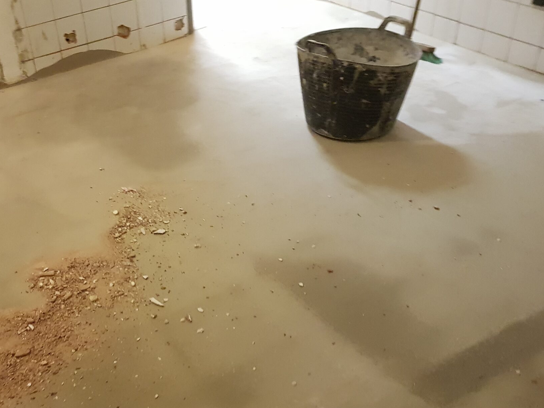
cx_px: 176
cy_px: 299
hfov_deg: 45.0
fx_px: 644
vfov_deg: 34.5
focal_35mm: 41
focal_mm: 4.2
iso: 640
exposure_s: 1/50
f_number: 1.7
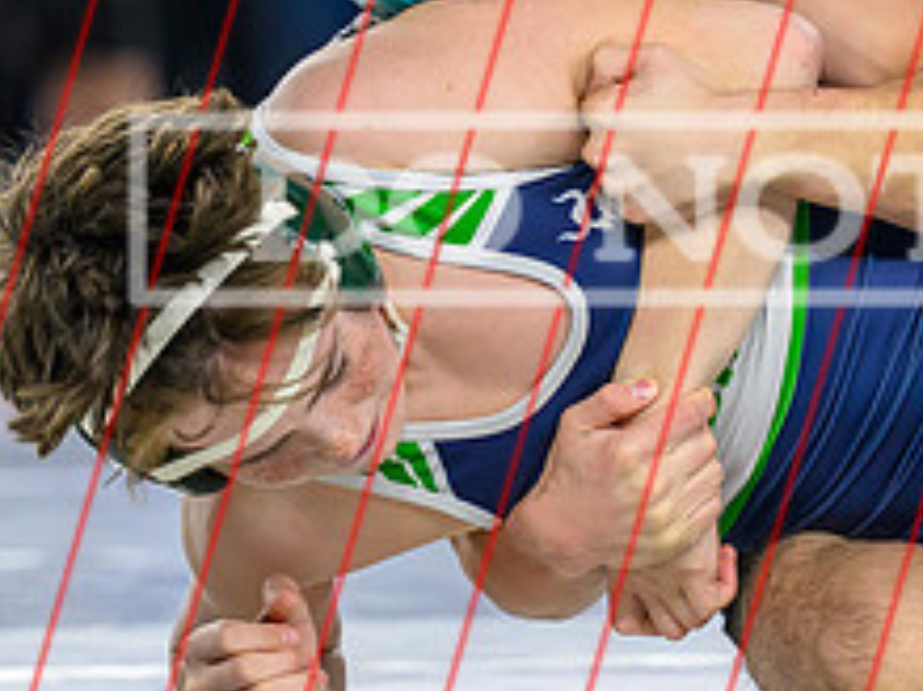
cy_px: 496
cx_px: 709
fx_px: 11353
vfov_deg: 3.5
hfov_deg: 4.7
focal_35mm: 426
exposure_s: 1/800
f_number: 2.8
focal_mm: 125
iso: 1600
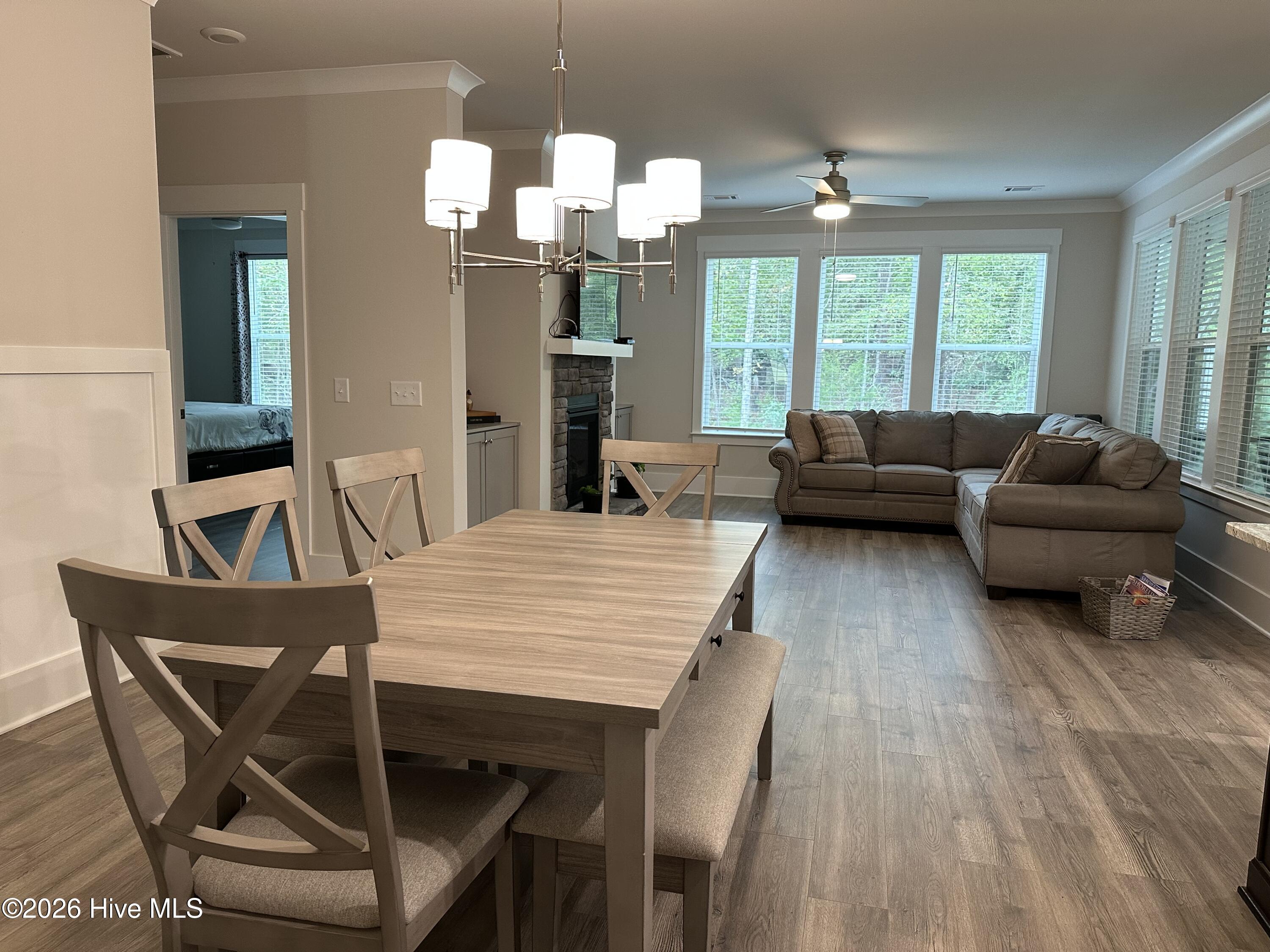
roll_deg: -1.0
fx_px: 881
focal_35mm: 24
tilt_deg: -6.9
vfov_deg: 56.8
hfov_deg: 71.6
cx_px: 635
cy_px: 476
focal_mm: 6.86
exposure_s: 1/60
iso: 250
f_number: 1.78
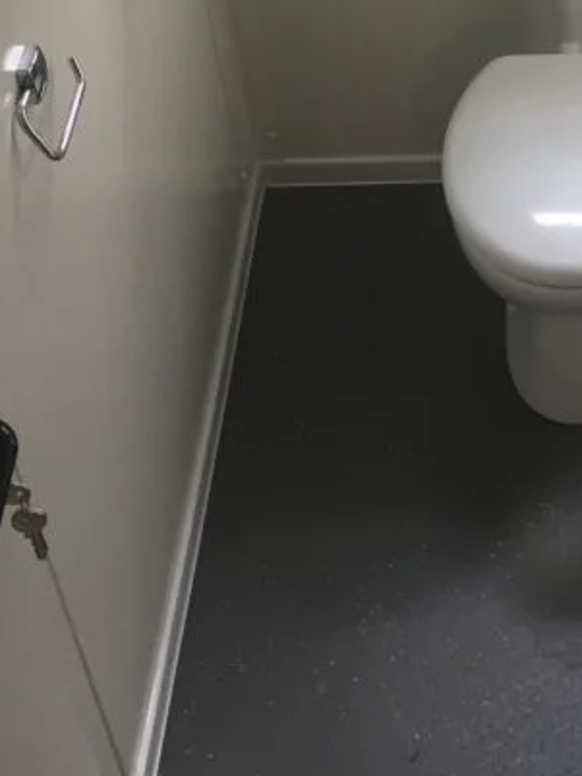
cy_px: 118
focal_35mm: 74
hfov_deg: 19.1
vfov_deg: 25.7
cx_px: 646
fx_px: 1658
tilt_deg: -38.1
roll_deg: +0.3
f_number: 2.2
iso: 32
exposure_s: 1/33
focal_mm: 4.2
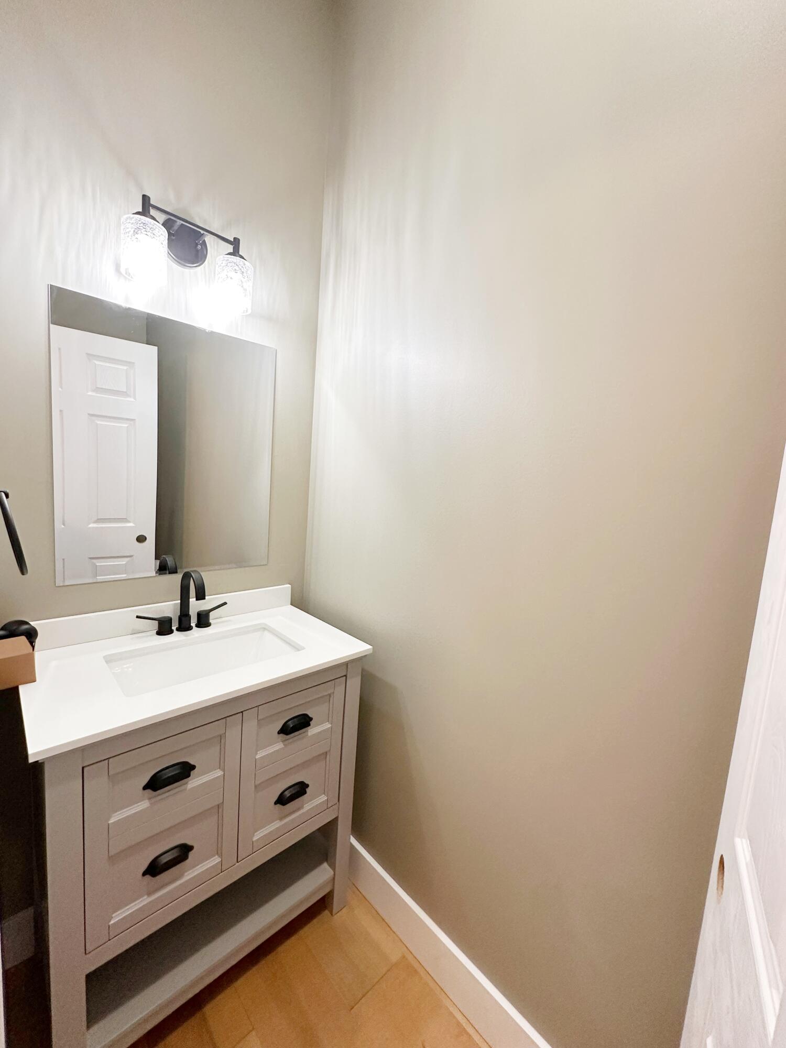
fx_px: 424
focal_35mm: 14
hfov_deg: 85.7
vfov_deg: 102.1
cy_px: 524
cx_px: 393
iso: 200
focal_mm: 2.22
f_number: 2.2
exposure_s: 1/120
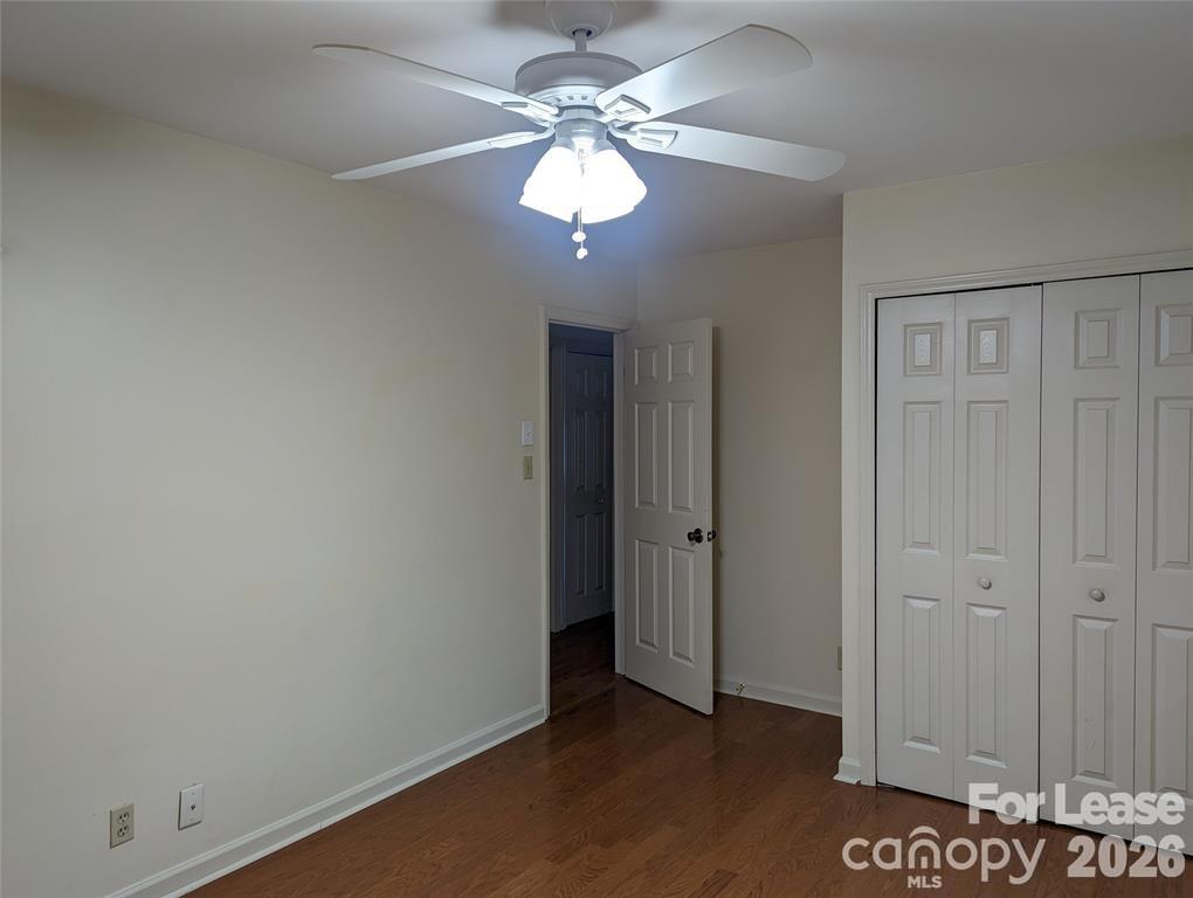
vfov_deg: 56.9
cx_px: 596
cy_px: 449
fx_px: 828
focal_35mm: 24
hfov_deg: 71.5
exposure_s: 1/30
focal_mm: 6.81
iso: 40
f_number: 1.85
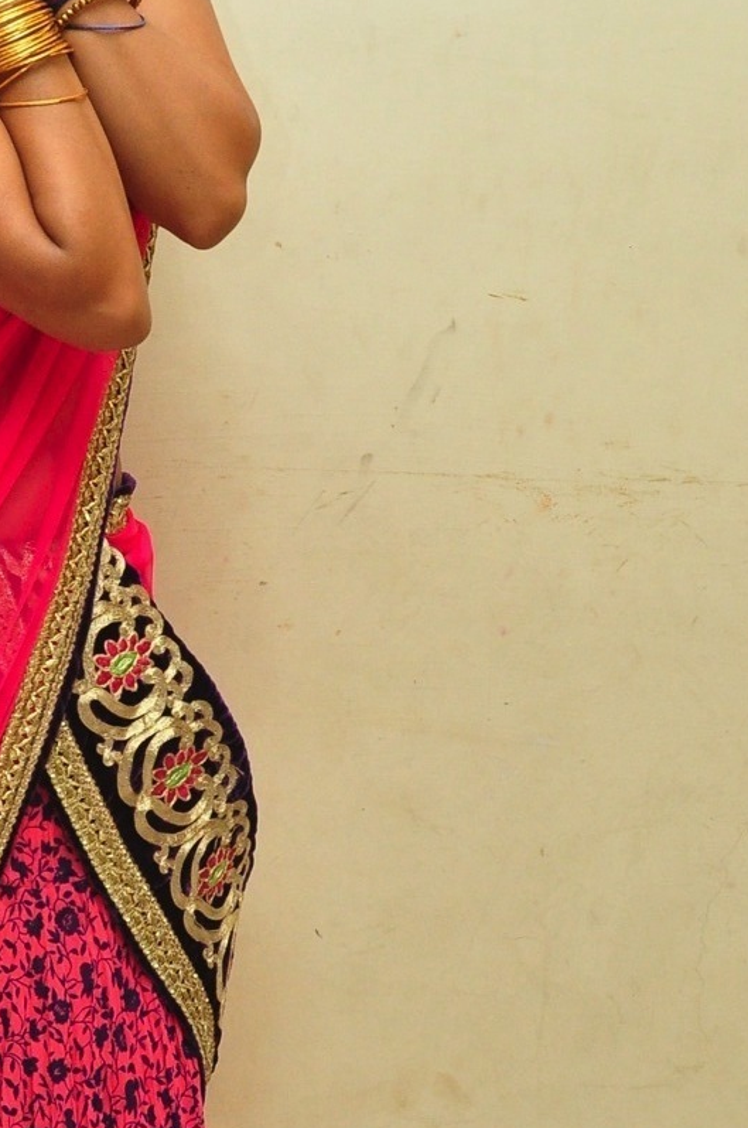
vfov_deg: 20.0
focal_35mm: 102
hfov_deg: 13.2
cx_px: -40
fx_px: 3188
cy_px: 638
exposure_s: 1/125
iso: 1600
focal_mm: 30
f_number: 7.1
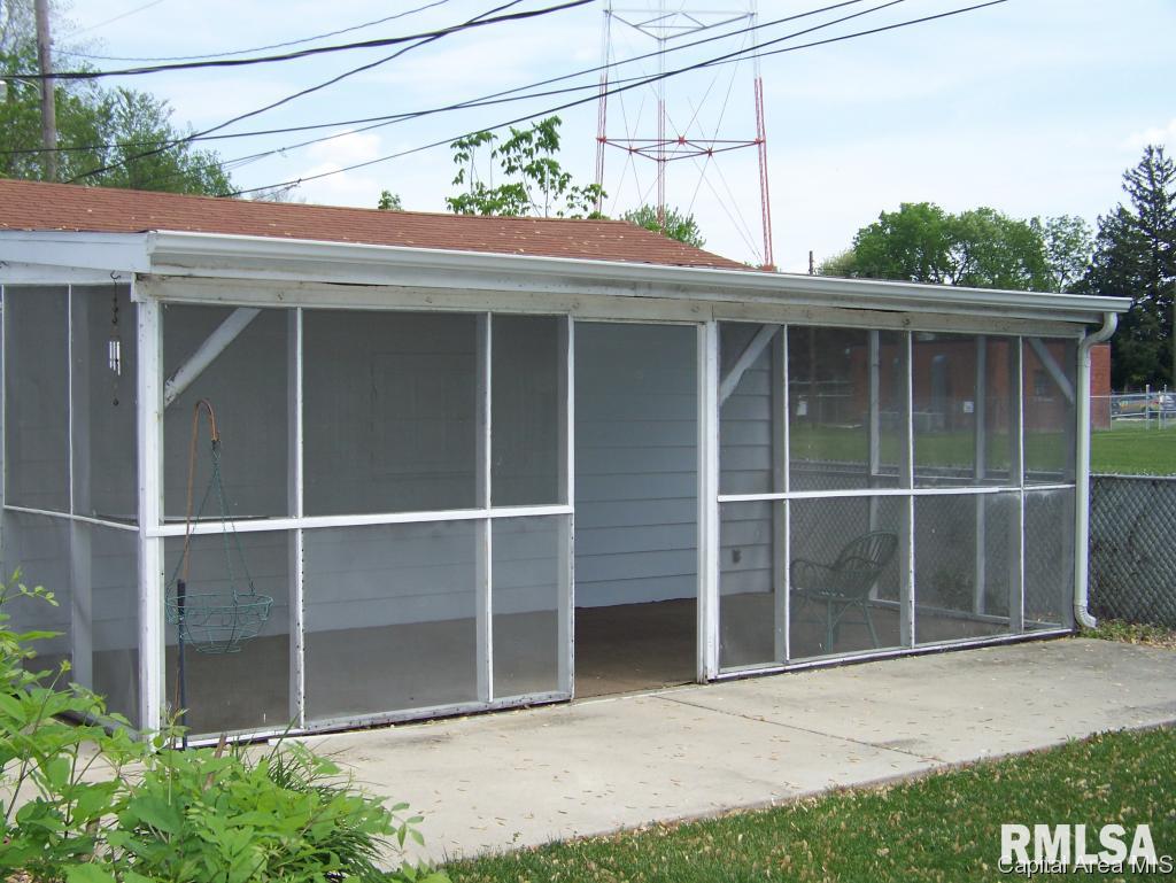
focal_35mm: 49
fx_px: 1665
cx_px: 588
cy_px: 442
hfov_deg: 38.9
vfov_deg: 29.7
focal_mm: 7.6
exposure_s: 1/500
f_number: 2.8
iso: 64
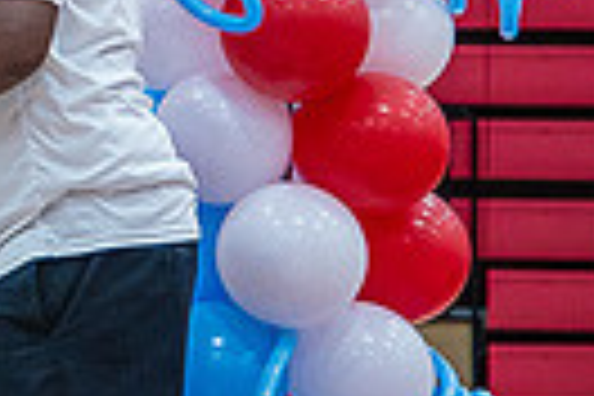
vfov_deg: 3.6
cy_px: 14
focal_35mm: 378
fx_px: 6237
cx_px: -486
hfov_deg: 5.4
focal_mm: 86
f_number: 4
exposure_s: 1/320
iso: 2000
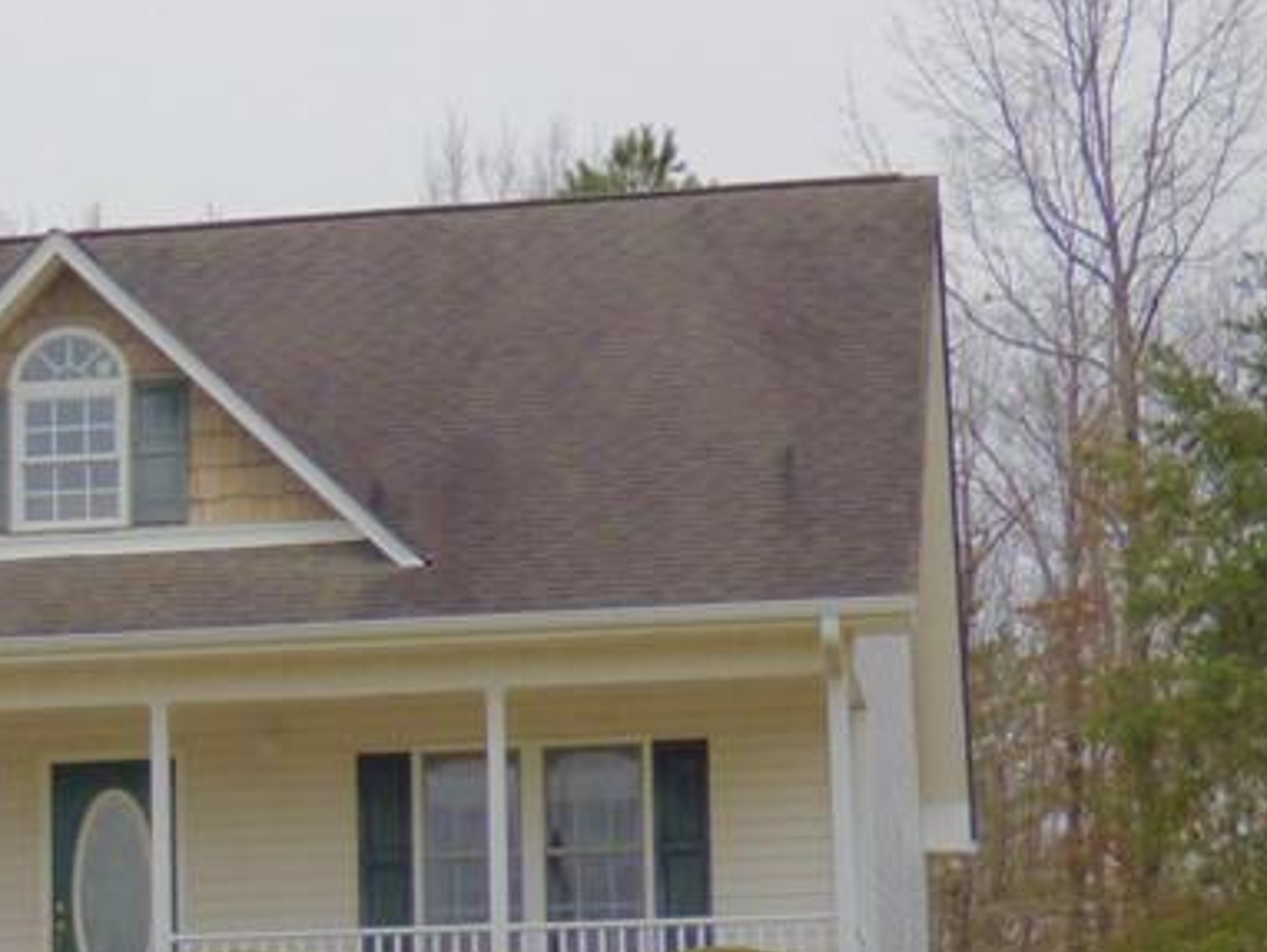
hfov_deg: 13.4
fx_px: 5201
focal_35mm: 142
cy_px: 972
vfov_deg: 10.4
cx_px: -355
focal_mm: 9.51
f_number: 3.9
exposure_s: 1/500
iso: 100
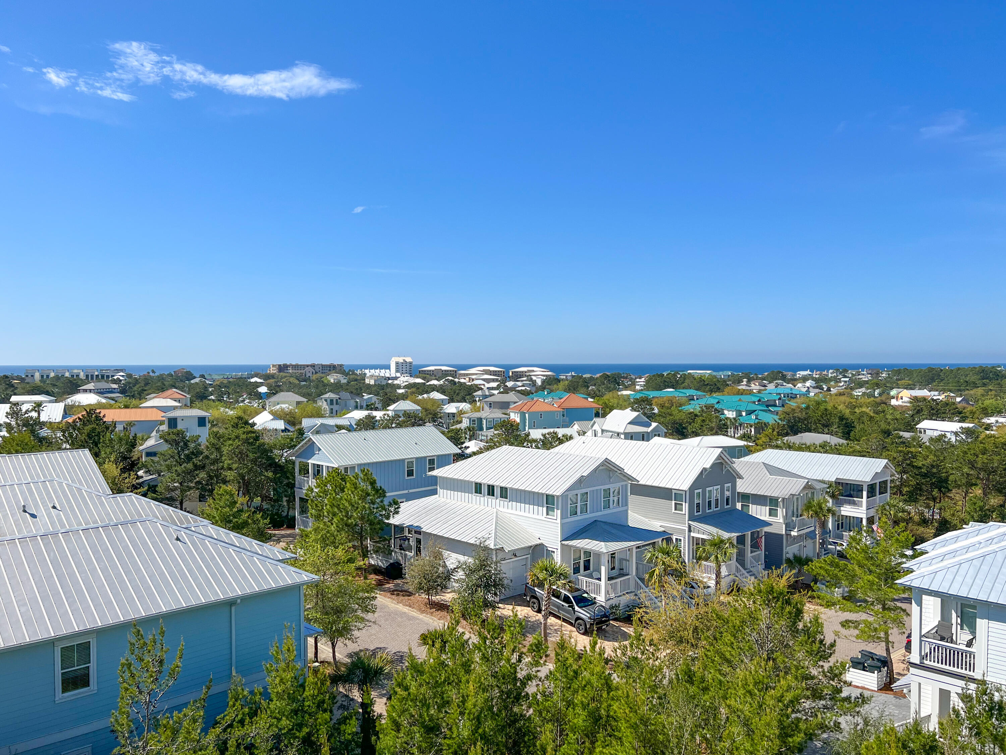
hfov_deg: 67.3
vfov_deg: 53.1
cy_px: 378
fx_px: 756
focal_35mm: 26
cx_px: 503
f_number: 1.5
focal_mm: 5.7
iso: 50
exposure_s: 1/7000
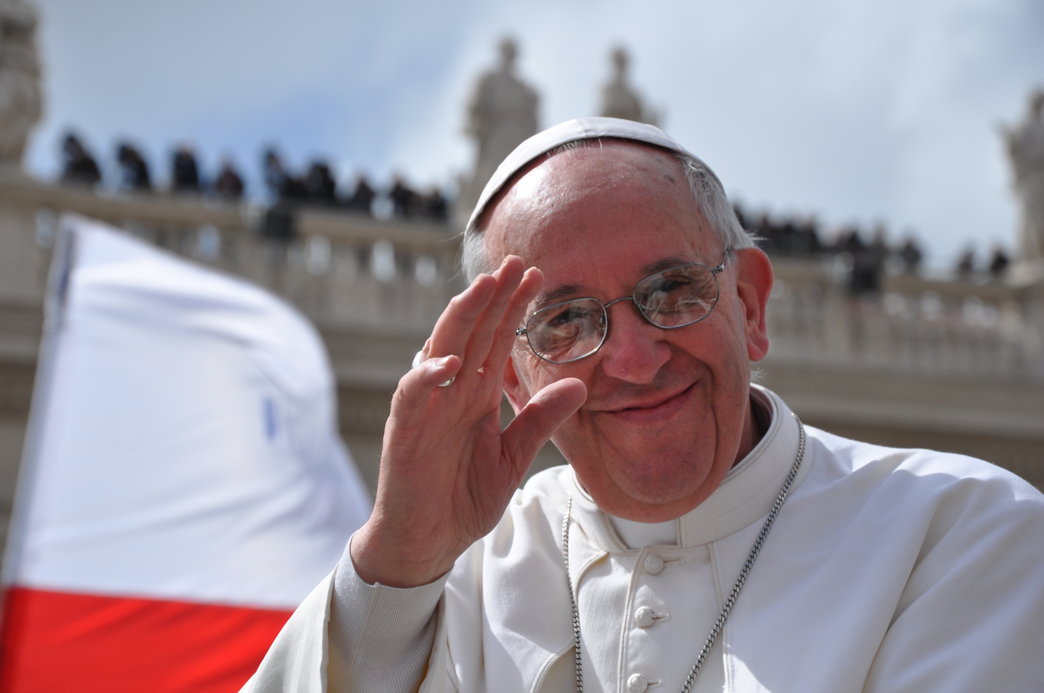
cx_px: 522
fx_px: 4562
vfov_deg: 8.7
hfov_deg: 13.1
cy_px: 346
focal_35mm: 158
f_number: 8
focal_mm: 105
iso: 200
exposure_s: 1/1000
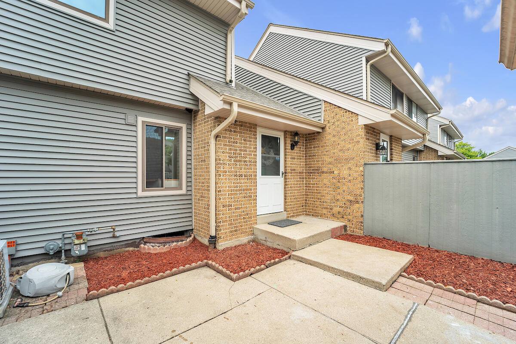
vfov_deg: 81.2
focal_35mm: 14
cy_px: 172
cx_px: 258
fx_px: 201
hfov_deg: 104.3
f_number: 9
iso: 125
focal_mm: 14
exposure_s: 1/80
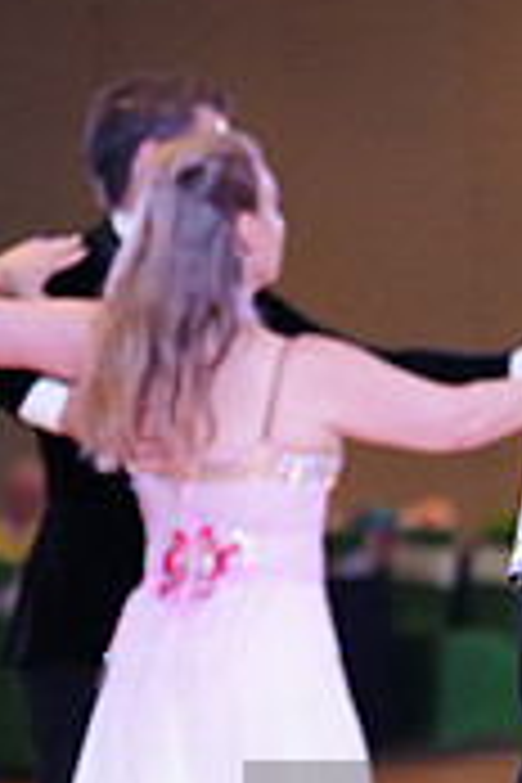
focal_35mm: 234
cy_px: 914
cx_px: 866
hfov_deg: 5.8
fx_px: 5089
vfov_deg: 8.7
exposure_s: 1/400
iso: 5000
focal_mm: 70
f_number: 2.8
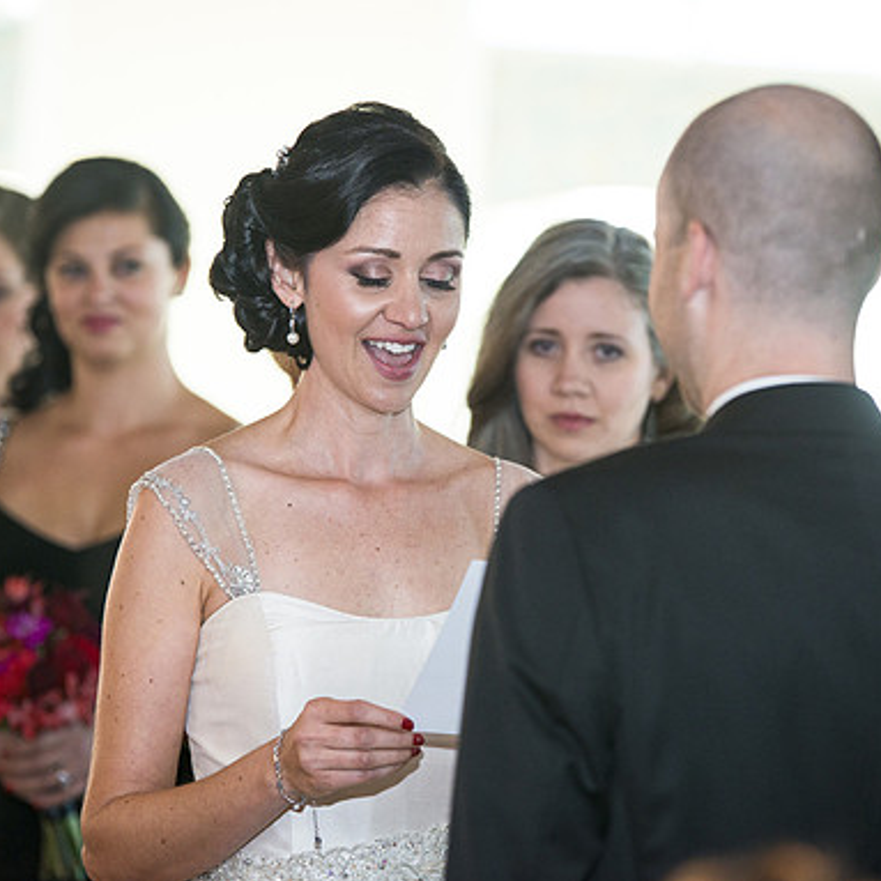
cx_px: 490
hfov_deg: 7.8
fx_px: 6479
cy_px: 440
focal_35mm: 225
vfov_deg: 7.8
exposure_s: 1/125
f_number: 3.5
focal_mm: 175
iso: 800
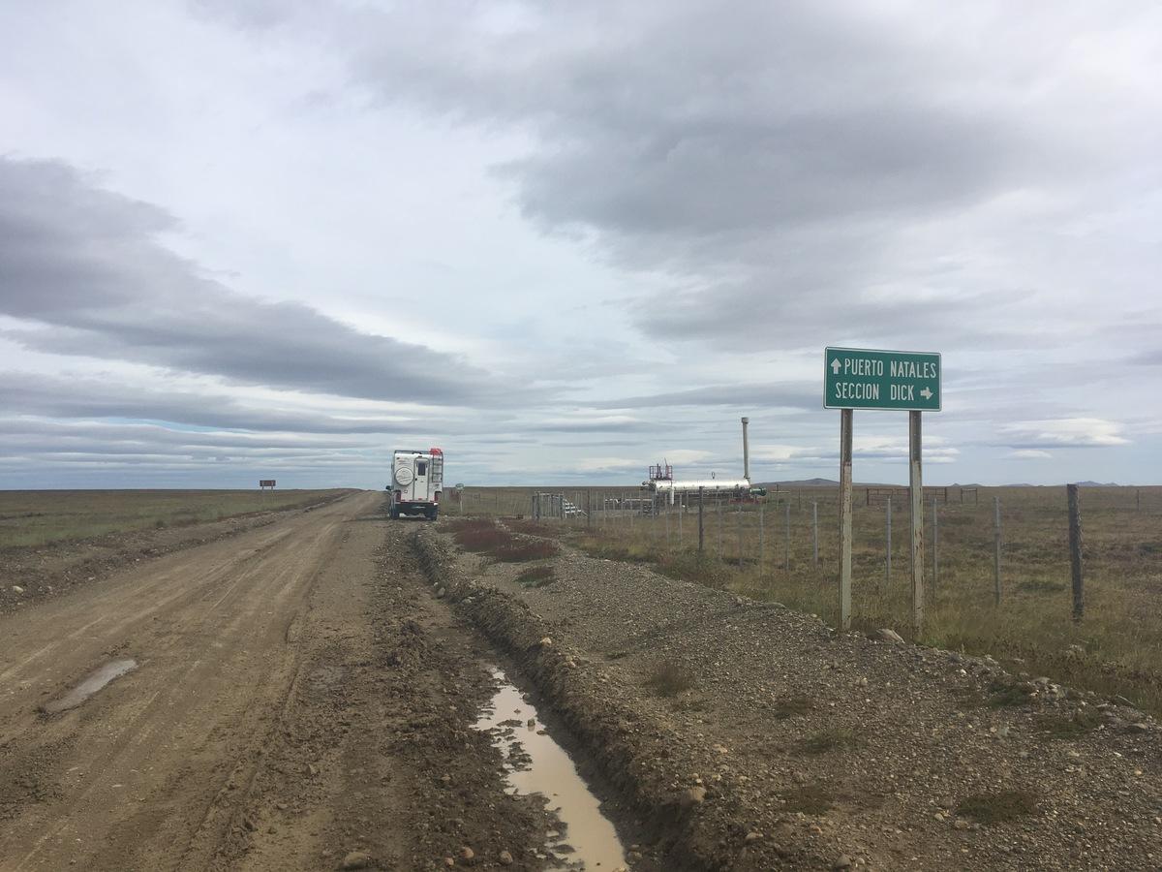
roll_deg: +0.7
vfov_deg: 48.2
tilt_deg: +3.0
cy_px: 436
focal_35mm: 29
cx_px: 581
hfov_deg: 61.7
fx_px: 973
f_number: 2.2
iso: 25
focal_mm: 4.15
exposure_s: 1/3205
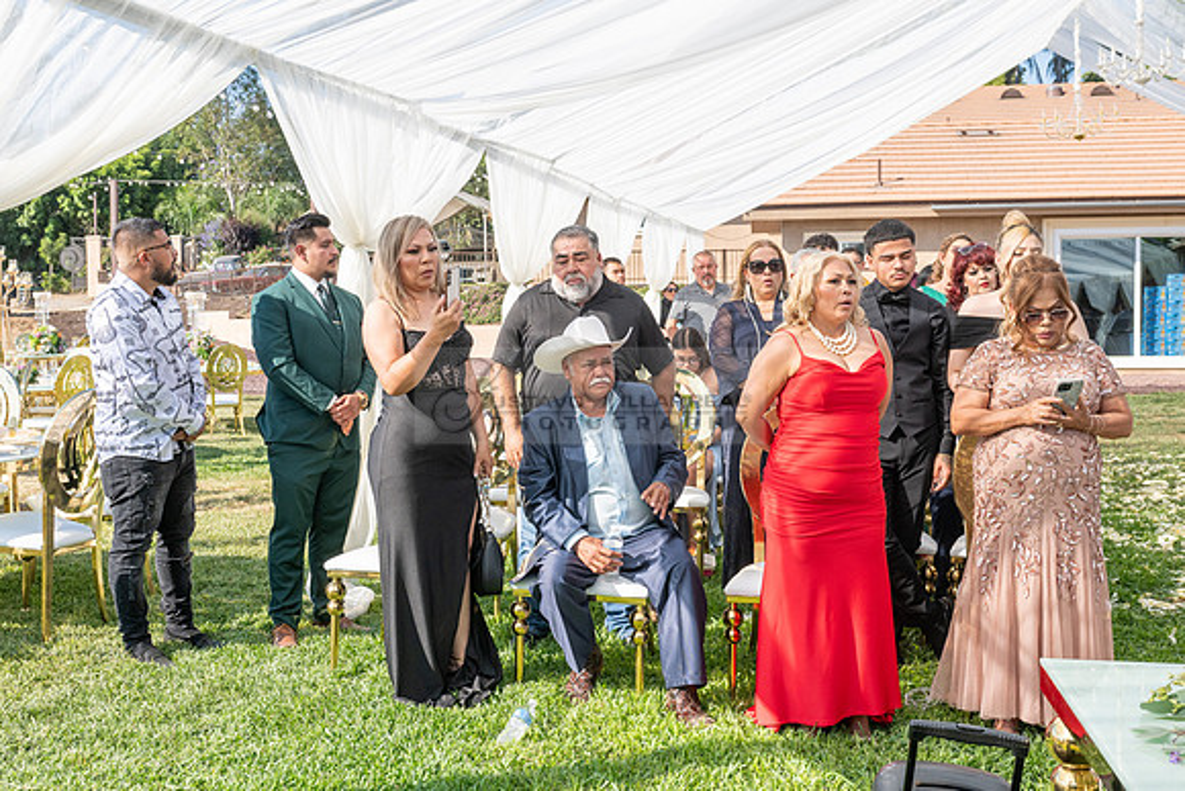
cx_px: 562
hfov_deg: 45.2
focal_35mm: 43
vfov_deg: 31.0
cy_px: 373
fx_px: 1424
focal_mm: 32
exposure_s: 1/640
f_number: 6.3
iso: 200
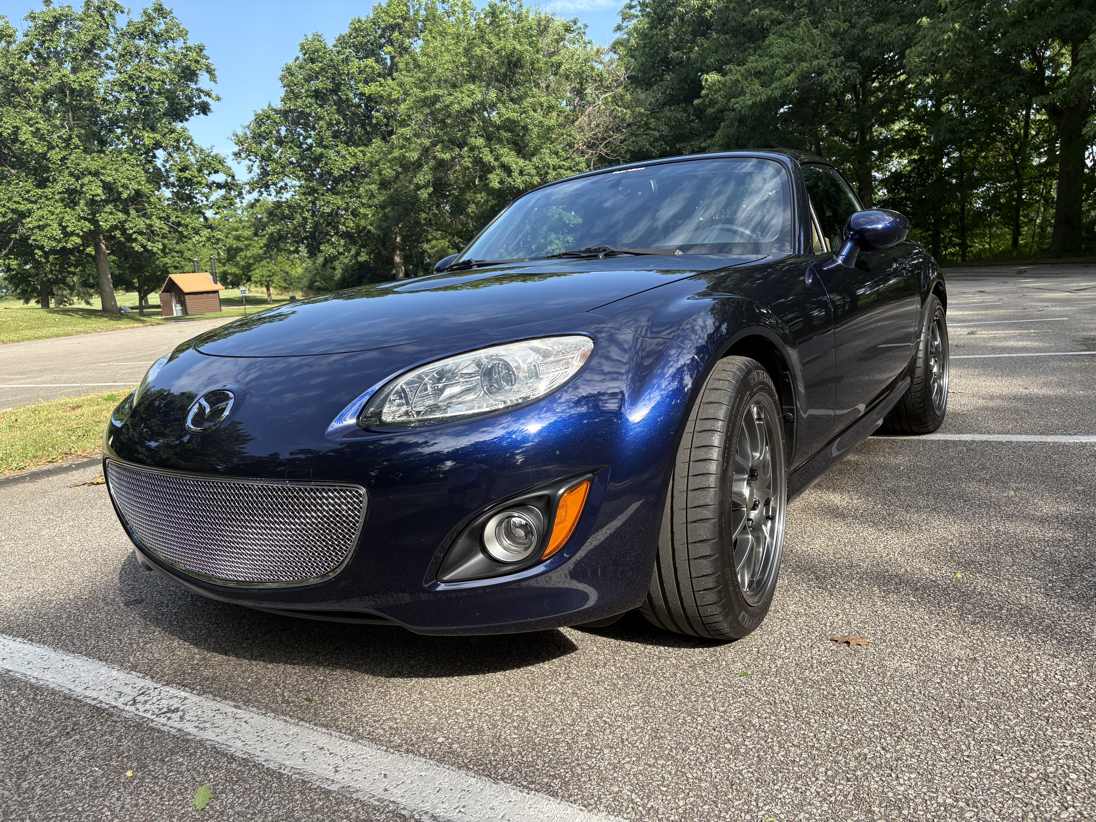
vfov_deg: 53.1
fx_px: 823
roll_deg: +5.1
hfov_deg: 67.3
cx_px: 548
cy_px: 411
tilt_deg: -9.2
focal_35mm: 26
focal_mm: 5.96
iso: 50
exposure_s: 1/1001
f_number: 1.6
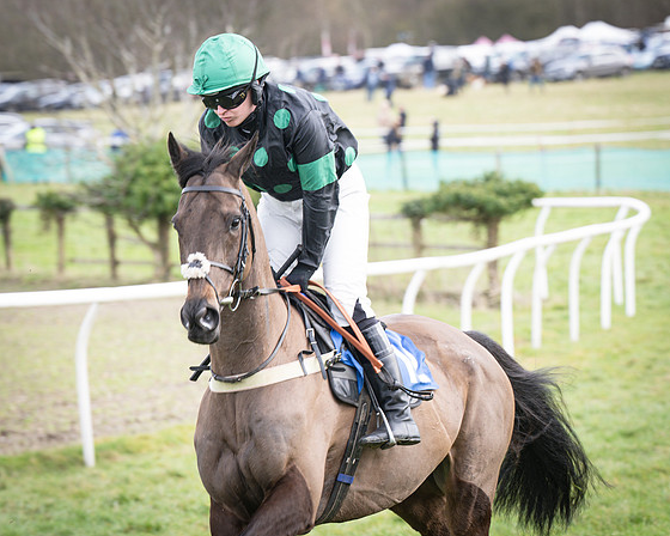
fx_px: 4600
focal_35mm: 232
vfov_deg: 6.7
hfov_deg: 8.3
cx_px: 328
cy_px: 242
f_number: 4
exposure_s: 1/320
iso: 200
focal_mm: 125
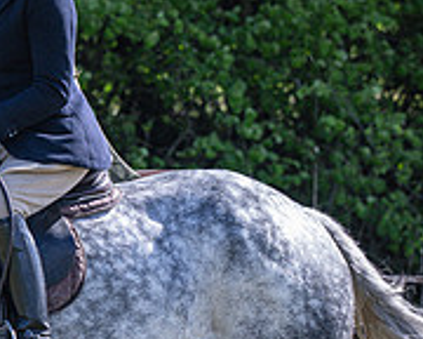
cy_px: 293
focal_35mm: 542
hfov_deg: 3.6
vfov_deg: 2.9
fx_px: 6785
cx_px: -134
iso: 400
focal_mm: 135
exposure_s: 1/1250
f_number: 4
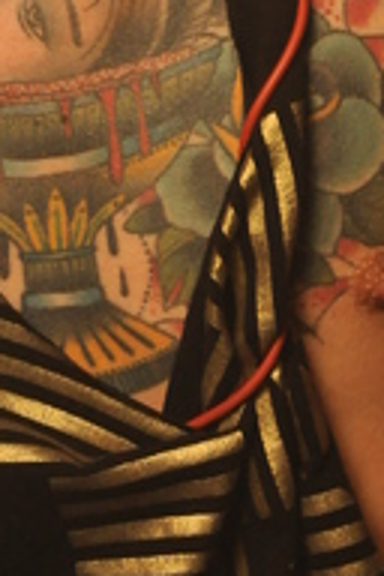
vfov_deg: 12.6
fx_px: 2448
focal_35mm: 153
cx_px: 14
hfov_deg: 8.9
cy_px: -354
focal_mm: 28
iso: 1000
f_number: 7.1
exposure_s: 1/100
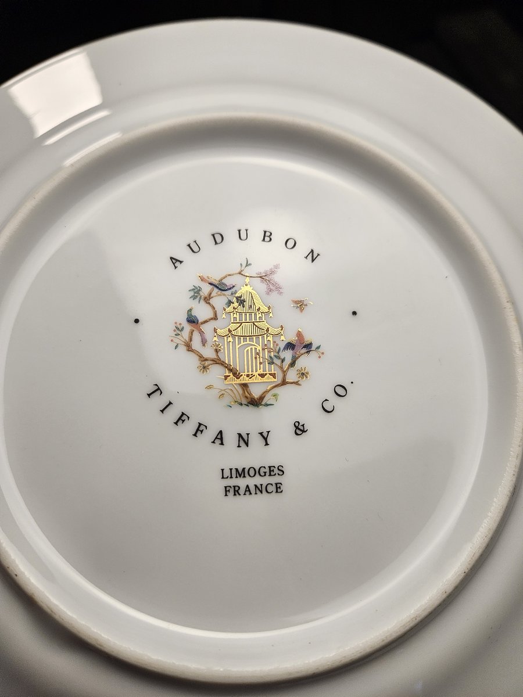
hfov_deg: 58.9
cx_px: 262
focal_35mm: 23
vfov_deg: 73.9
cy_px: 348
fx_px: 463
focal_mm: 5.4
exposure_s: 1/222
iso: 25
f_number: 1.8
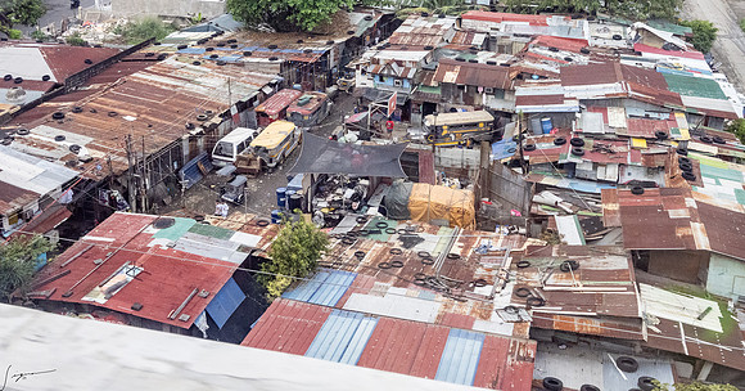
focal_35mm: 41
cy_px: 32
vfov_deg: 26.5
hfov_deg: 50.1
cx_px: 361
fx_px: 797
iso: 3600
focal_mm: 24
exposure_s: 1/640
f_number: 5.6
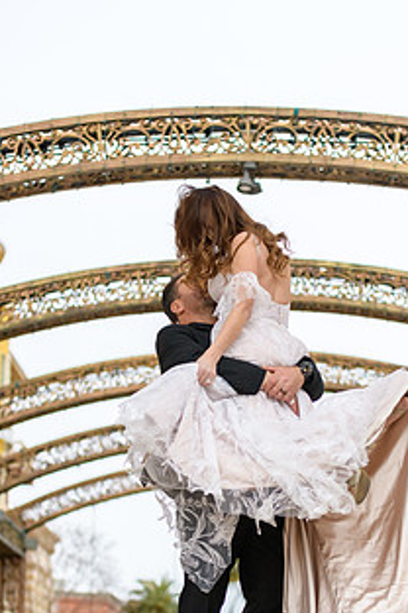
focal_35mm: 101
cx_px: 257
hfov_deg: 13.5
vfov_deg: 20.1
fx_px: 1717
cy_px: 411
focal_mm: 70
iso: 400
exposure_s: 1/3200
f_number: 2.8
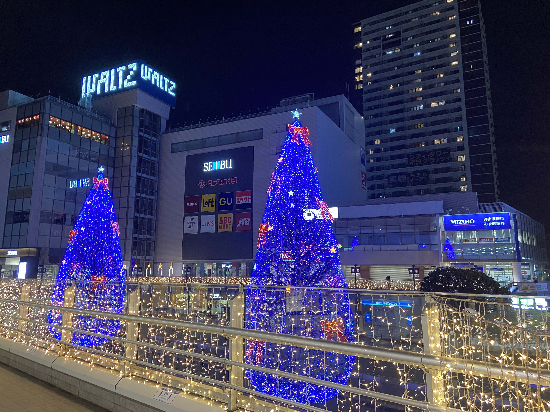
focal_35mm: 26
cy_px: 206
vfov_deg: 53.1
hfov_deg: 67.3
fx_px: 413
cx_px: 275
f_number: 1.8
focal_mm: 4.25
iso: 400
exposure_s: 1/50
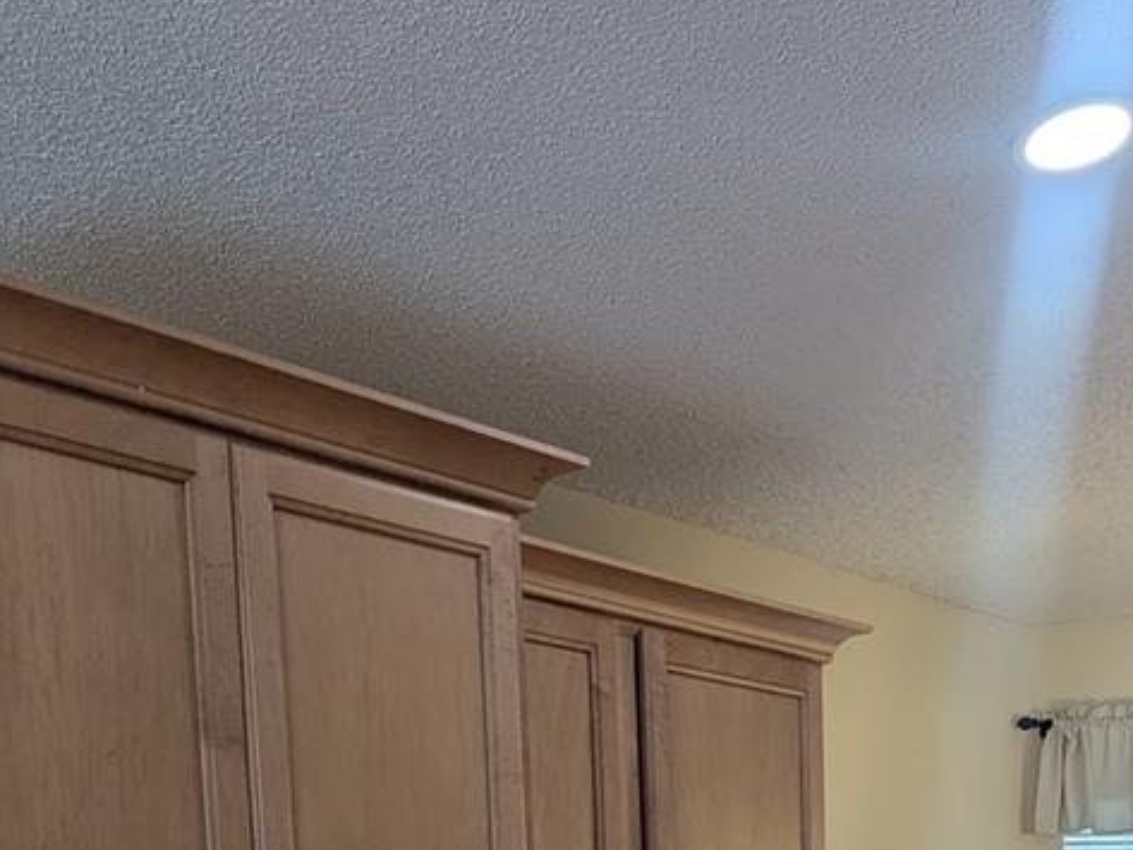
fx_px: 1997
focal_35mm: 61
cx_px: 710
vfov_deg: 20.3
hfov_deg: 31.5
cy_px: 1305
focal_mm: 6.81
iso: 65
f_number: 1.85
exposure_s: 1/120
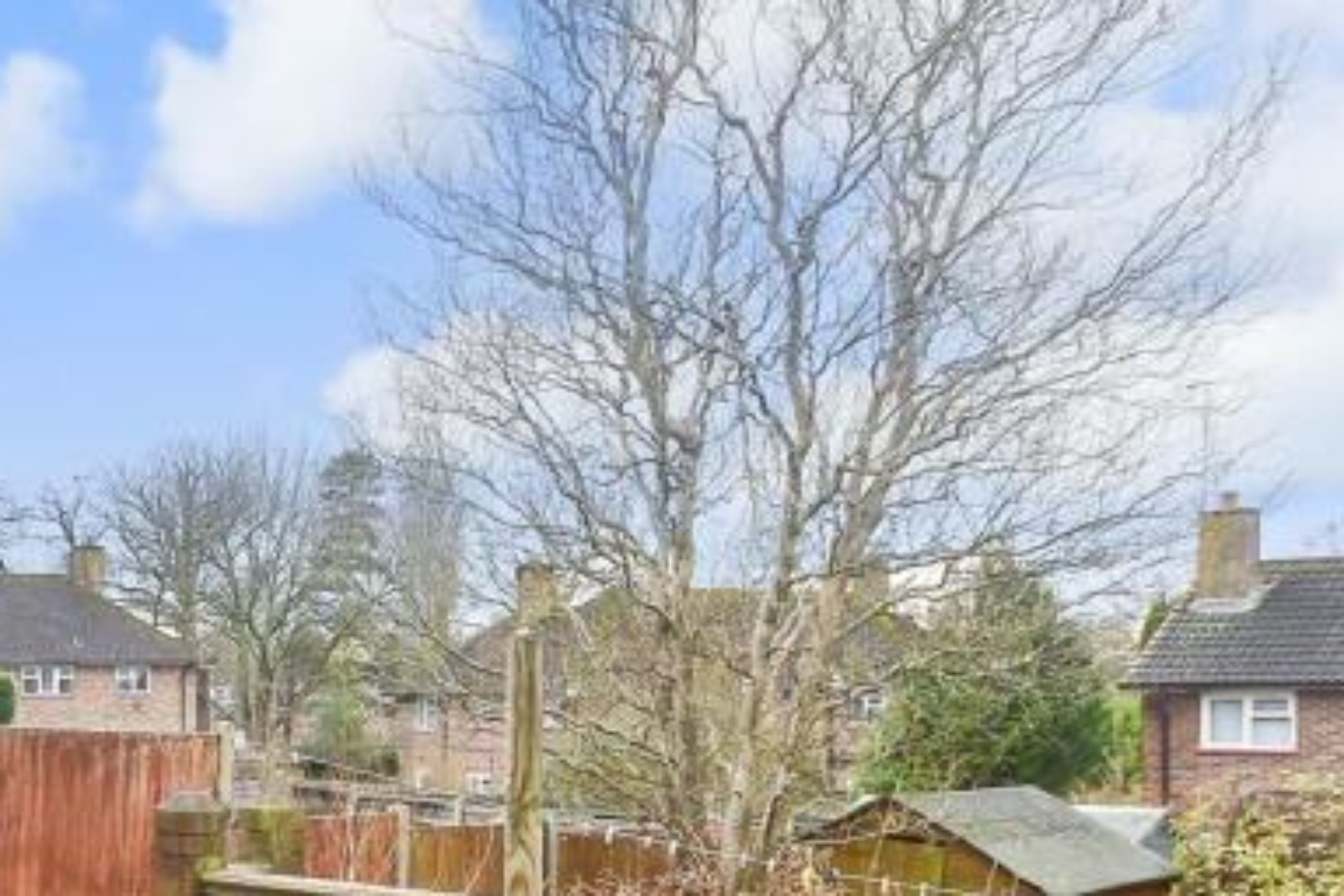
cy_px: 719
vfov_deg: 32.5
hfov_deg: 39.1
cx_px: -158
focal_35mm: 40
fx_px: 1493
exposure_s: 1/40
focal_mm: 10
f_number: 8
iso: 160
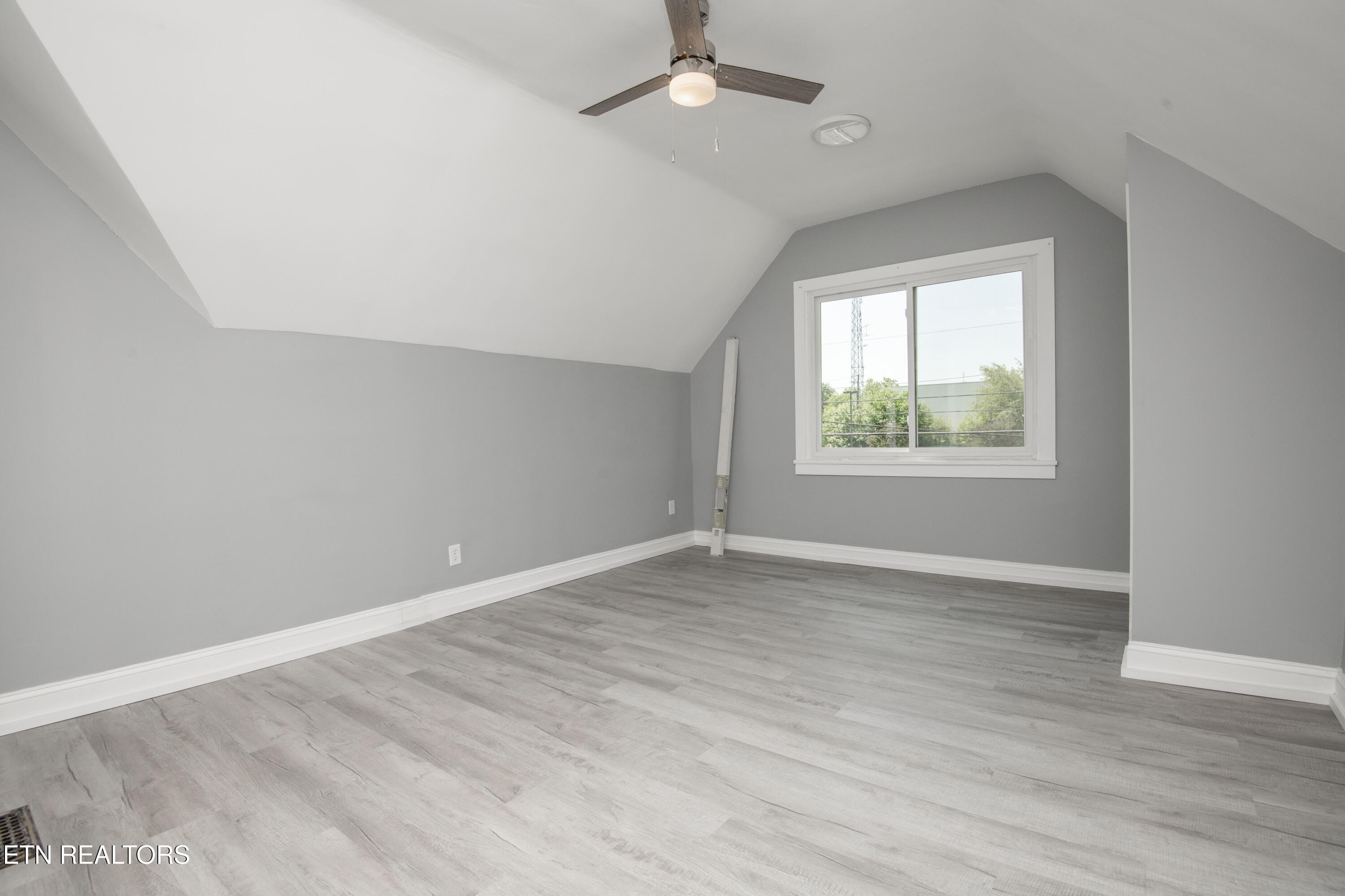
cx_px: 672
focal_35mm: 16
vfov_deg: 73.7
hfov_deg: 96.7
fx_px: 598
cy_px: 448
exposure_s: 1/250
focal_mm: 16
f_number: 9
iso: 400
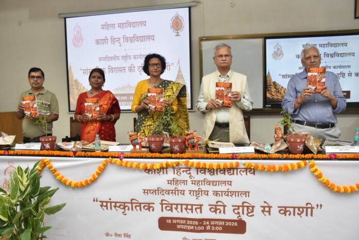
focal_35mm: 30
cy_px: 120
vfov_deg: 43.6
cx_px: 180
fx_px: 299
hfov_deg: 61.9
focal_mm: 20
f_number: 5.6
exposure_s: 1/60
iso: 800
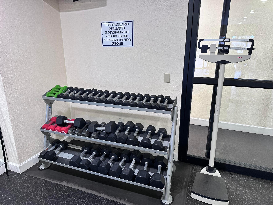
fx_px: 189
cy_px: 102
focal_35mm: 24
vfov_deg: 56.8
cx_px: 136
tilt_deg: -16.2
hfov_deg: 71.6
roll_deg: +0.8
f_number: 1.78
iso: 320
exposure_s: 1/60
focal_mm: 6.86
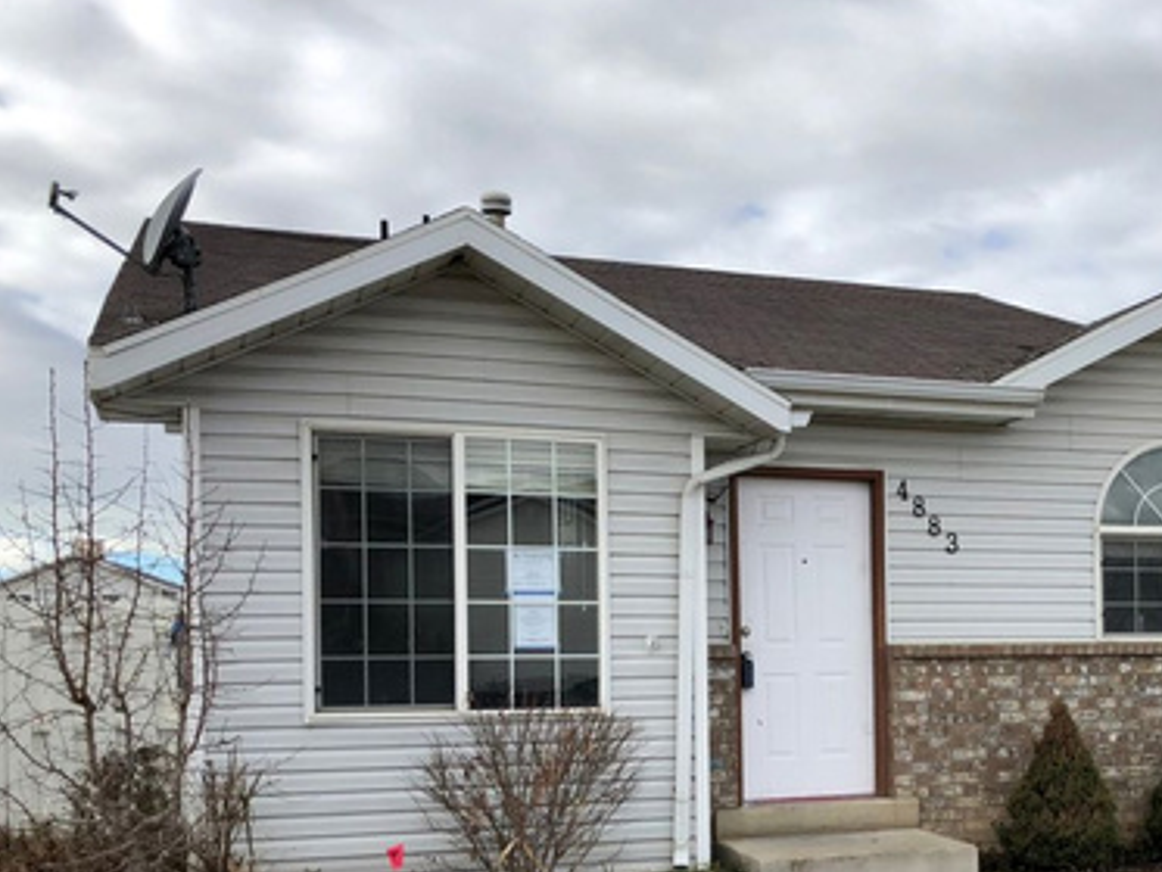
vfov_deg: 29.5
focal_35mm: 48
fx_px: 1612
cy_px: 707
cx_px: 944
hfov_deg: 38.1
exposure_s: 1/1517
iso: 20
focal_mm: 4
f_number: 1.8
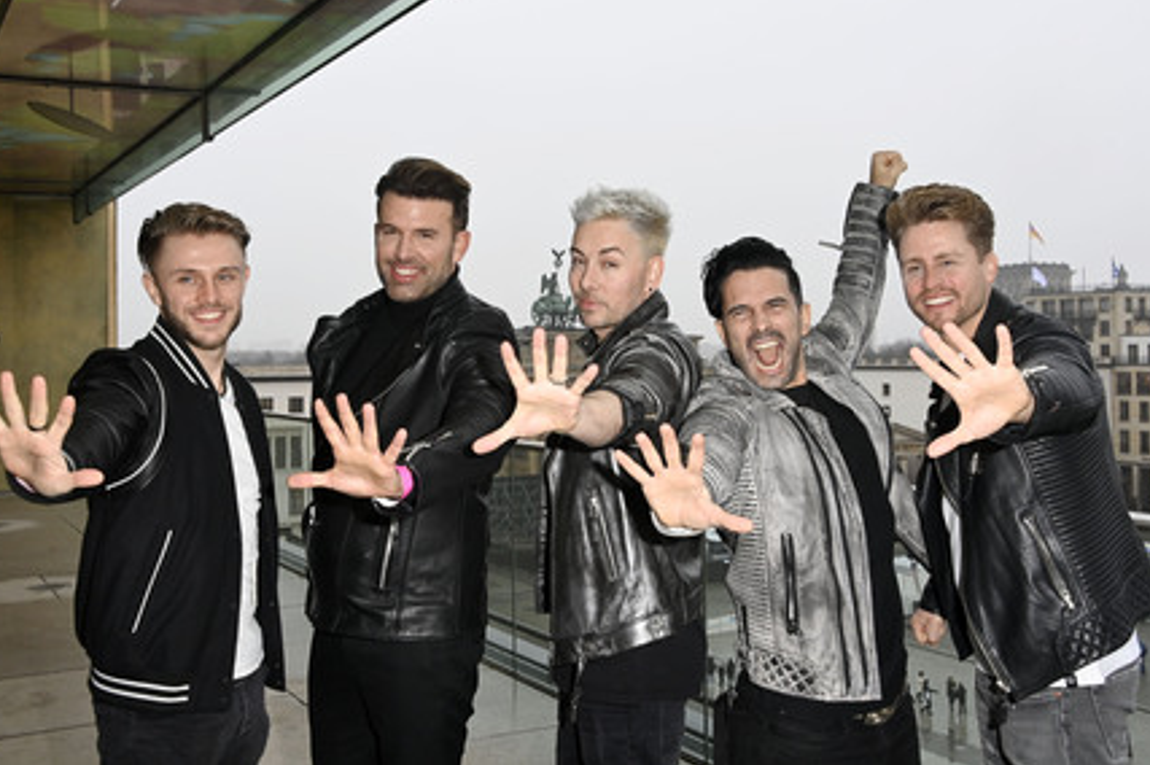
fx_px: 1181
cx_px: 567
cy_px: 364
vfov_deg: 35.9
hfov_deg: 51.9
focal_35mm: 37
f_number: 10
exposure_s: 1/125
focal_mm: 35
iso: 1600
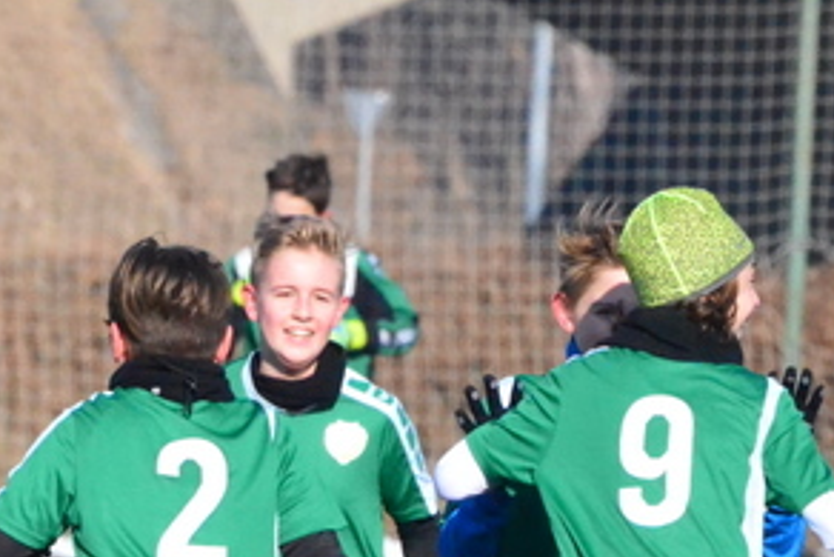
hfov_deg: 1.7
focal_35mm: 1230
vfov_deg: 1.1
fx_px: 28508
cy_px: 577
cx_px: 657
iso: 6400
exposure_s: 1/8000
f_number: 11
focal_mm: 300
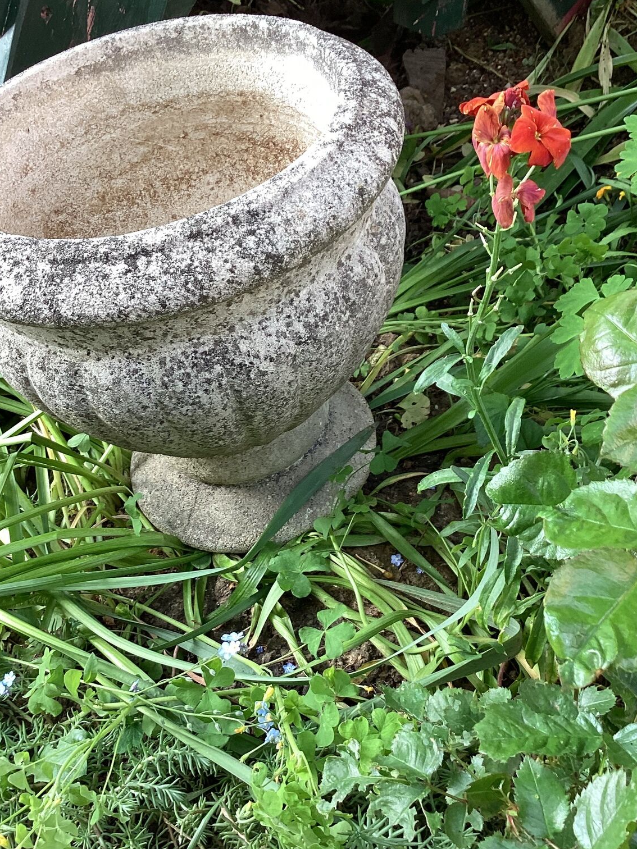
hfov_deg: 35.1
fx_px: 1006
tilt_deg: -46.7
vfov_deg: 45.8
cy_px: 416
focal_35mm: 41
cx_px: 316
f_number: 2.4
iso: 50
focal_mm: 3.3
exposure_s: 1/60
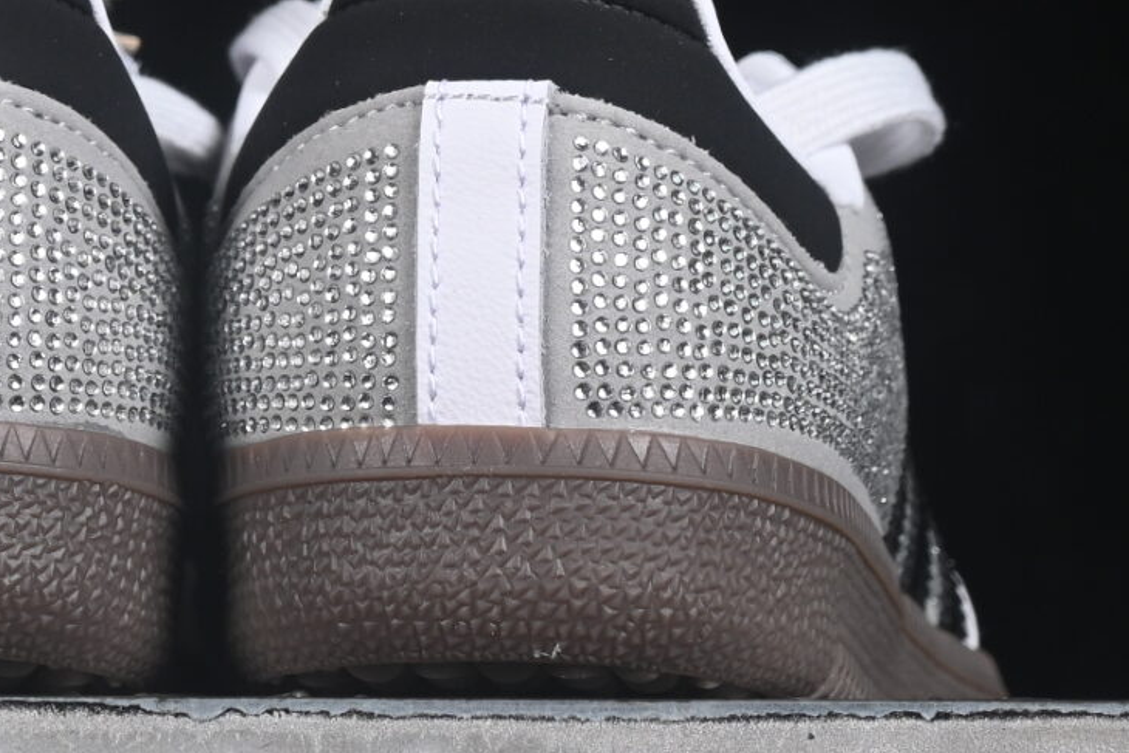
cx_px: 156
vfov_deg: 5.2
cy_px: -129
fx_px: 8249
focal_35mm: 263
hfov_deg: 7.8
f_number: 7.1
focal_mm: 50
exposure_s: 1/60
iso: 160
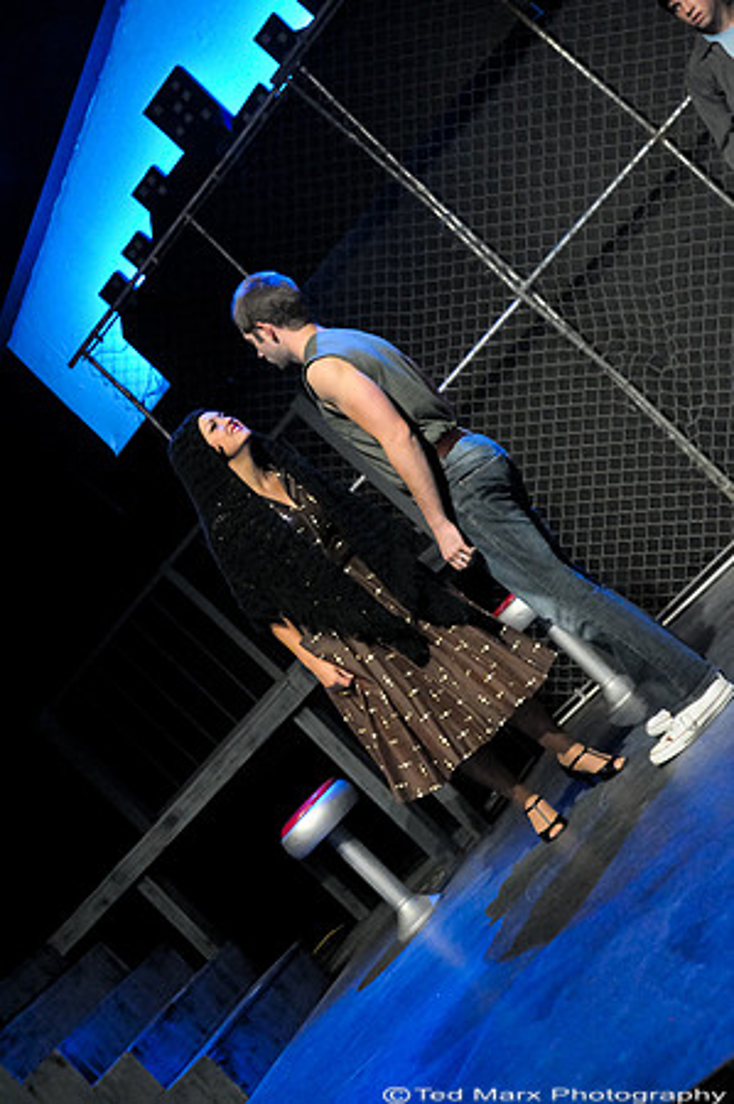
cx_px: 367
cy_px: 552
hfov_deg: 29.8
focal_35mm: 45
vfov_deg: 43.6
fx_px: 1379
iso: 6400
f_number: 2.8
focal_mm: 30
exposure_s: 1/100
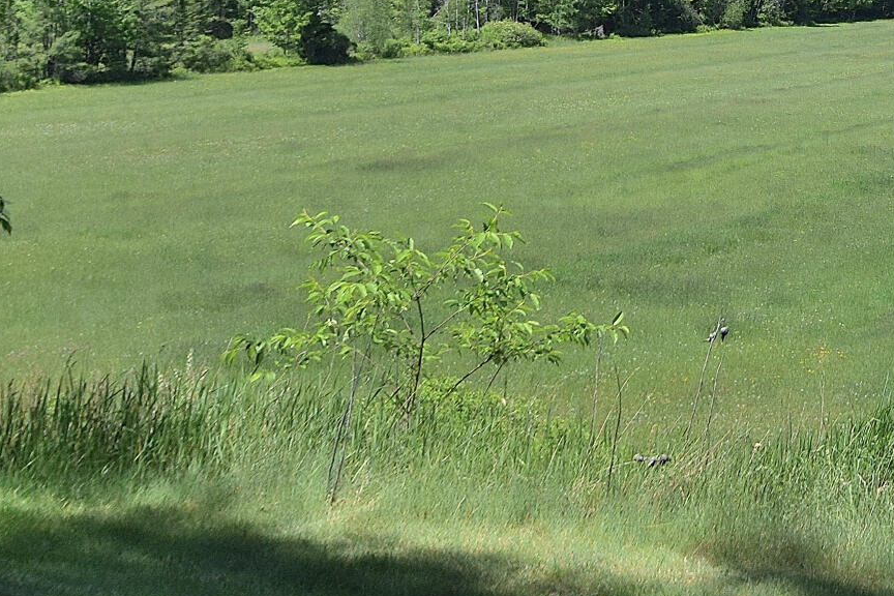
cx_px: 1198
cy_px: -383
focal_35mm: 125
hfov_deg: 15.5
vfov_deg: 10.5
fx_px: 3104
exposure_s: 1/400
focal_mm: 24
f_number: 10
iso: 200
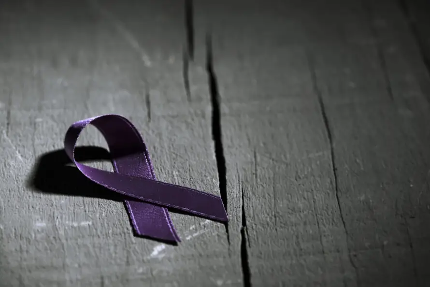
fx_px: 1255
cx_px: 215
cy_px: 144
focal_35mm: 105
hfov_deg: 19.5
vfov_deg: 13.1
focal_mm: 105
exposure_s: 1/125
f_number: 8
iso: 64
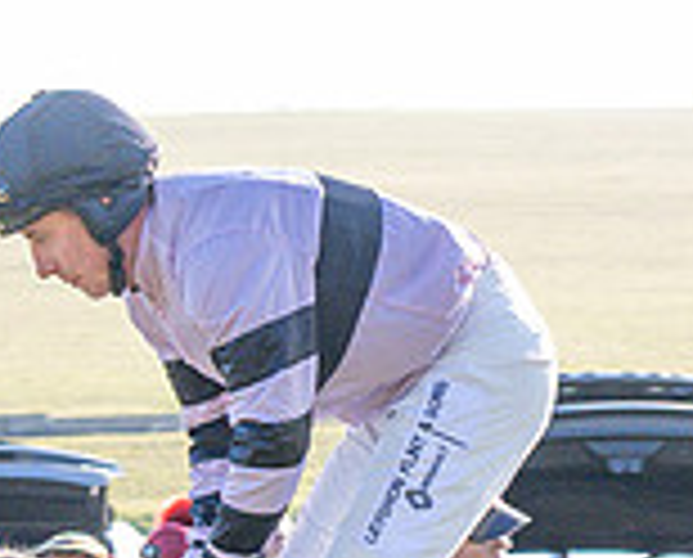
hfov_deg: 5.5
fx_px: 6991
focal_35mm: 340
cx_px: 1461
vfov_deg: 4.5
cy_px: 1059
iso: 640
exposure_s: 1/1000
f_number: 4
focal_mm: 40
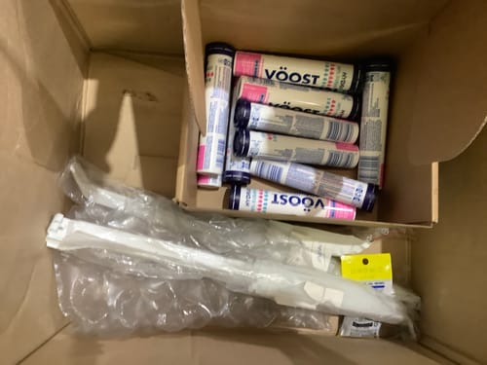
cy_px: 182
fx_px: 436
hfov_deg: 58.4
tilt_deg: -83.4
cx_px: 244
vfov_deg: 45.4
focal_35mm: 31
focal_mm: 3.3
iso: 320
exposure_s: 1/33
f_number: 2.4
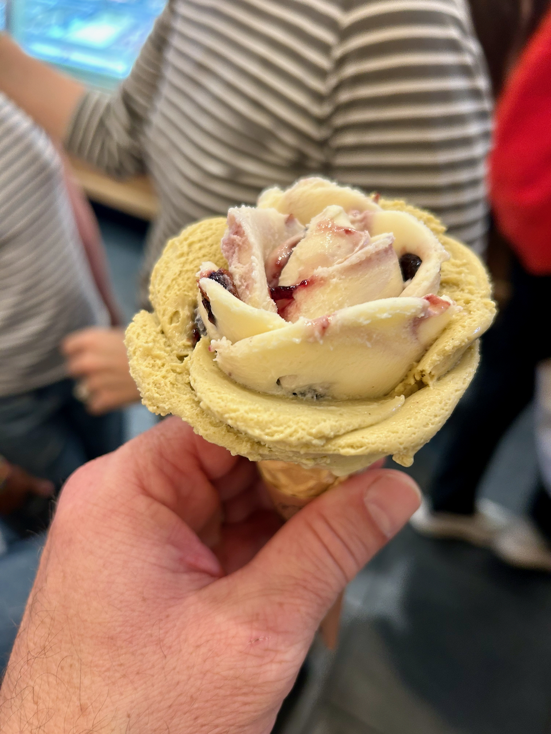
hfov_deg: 53.1
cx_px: 276
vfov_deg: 67.3
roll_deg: -2.6
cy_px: 367
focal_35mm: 26
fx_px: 552
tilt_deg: -43.3
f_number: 1.5
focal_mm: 5.7
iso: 125
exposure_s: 1/50
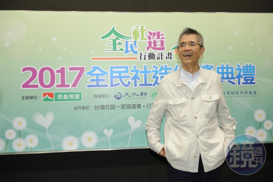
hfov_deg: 53.2
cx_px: 136
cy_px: 91
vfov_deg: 36.8
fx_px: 273
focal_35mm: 36
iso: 640
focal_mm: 36
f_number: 3.5
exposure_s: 1/160
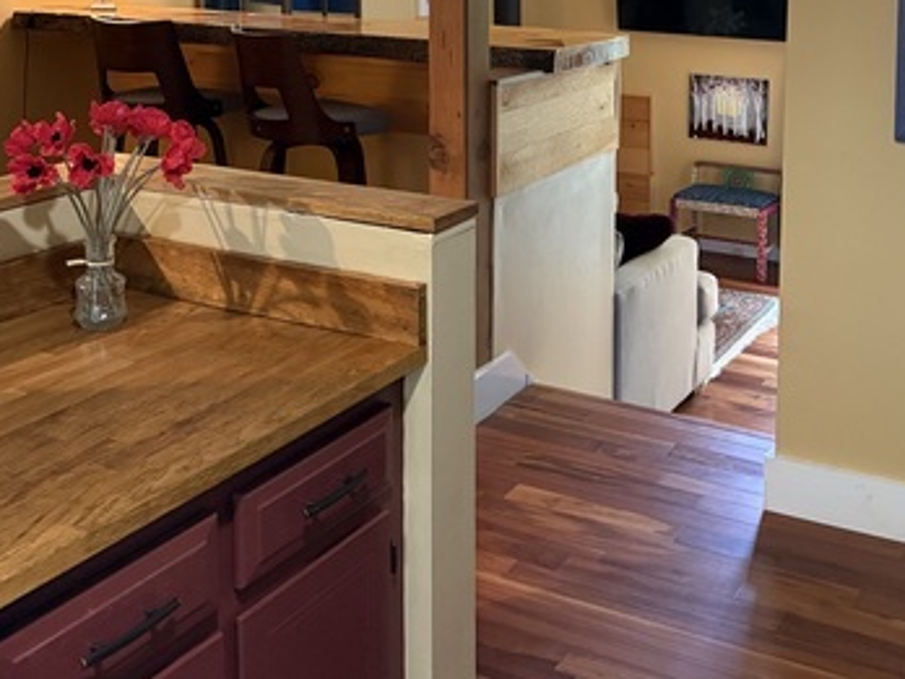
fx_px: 1203
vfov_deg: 30.0
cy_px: 52
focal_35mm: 46
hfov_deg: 41.0
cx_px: 560
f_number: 1.78
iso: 800
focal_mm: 6.76
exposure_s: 1/60
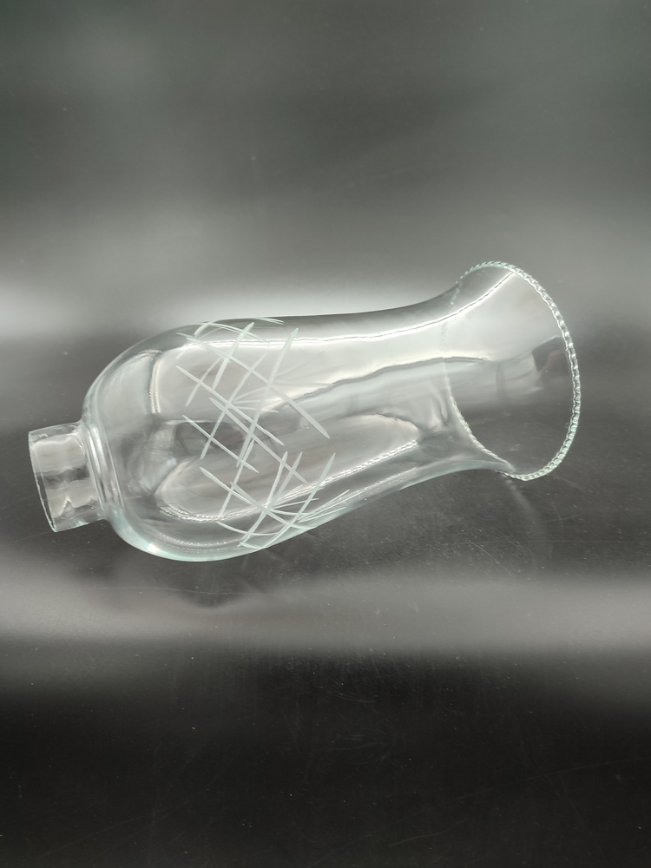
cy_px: 434
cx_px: 326
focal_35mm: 25
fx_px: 627
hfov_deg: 54.9
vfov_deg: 69.4
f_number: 1.9
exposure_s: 1/50
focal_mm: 6.04
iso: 118
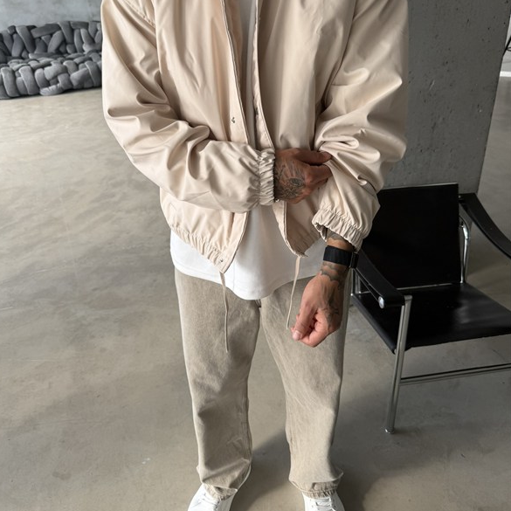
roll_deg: +3.2
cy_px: 217
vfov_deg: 55.4
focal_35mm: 29
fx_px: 484
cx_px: 251
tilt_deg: -28.3
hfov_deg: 55.6
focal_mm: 6.76
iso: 64
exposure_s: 1/190
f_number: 1.78
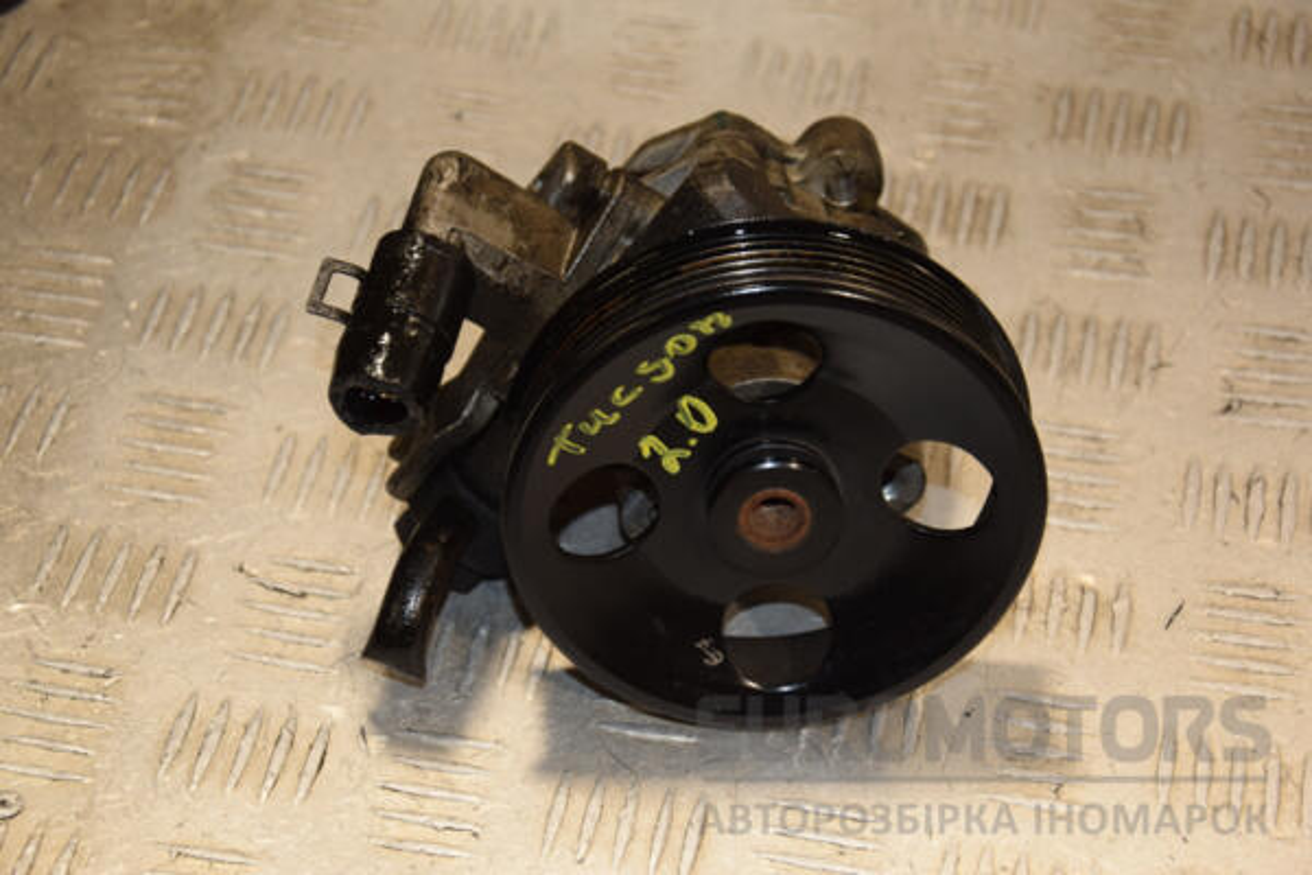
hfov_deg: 21.9
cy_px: 438
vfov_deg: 14.7
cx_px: 656
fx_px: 3389
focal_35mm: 93
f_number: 5.3
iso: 800
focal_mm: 62
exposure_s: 1/200
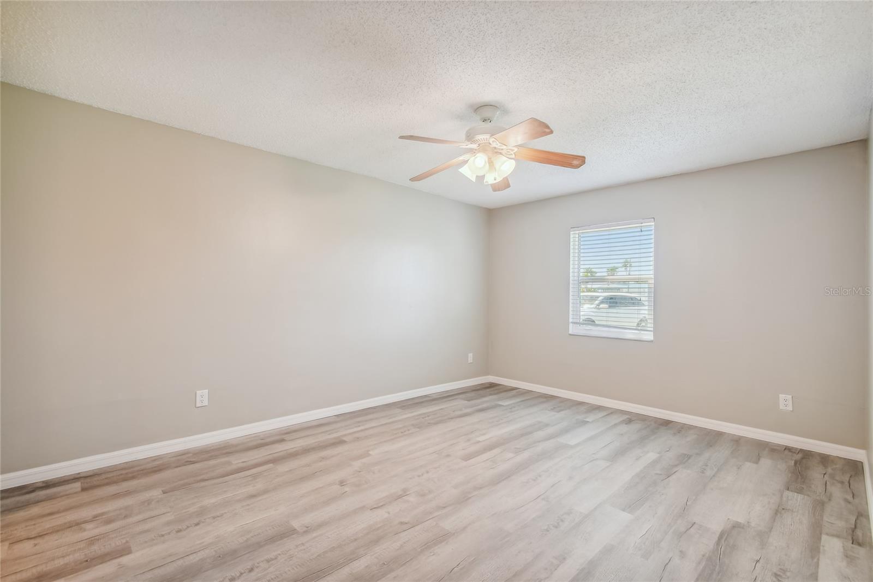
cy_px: 291
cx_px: 436
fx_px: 364
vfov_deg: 77.3
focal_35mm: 15
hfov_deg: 100.4
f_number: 7.1
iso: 100
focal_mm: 10
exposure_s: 1/5
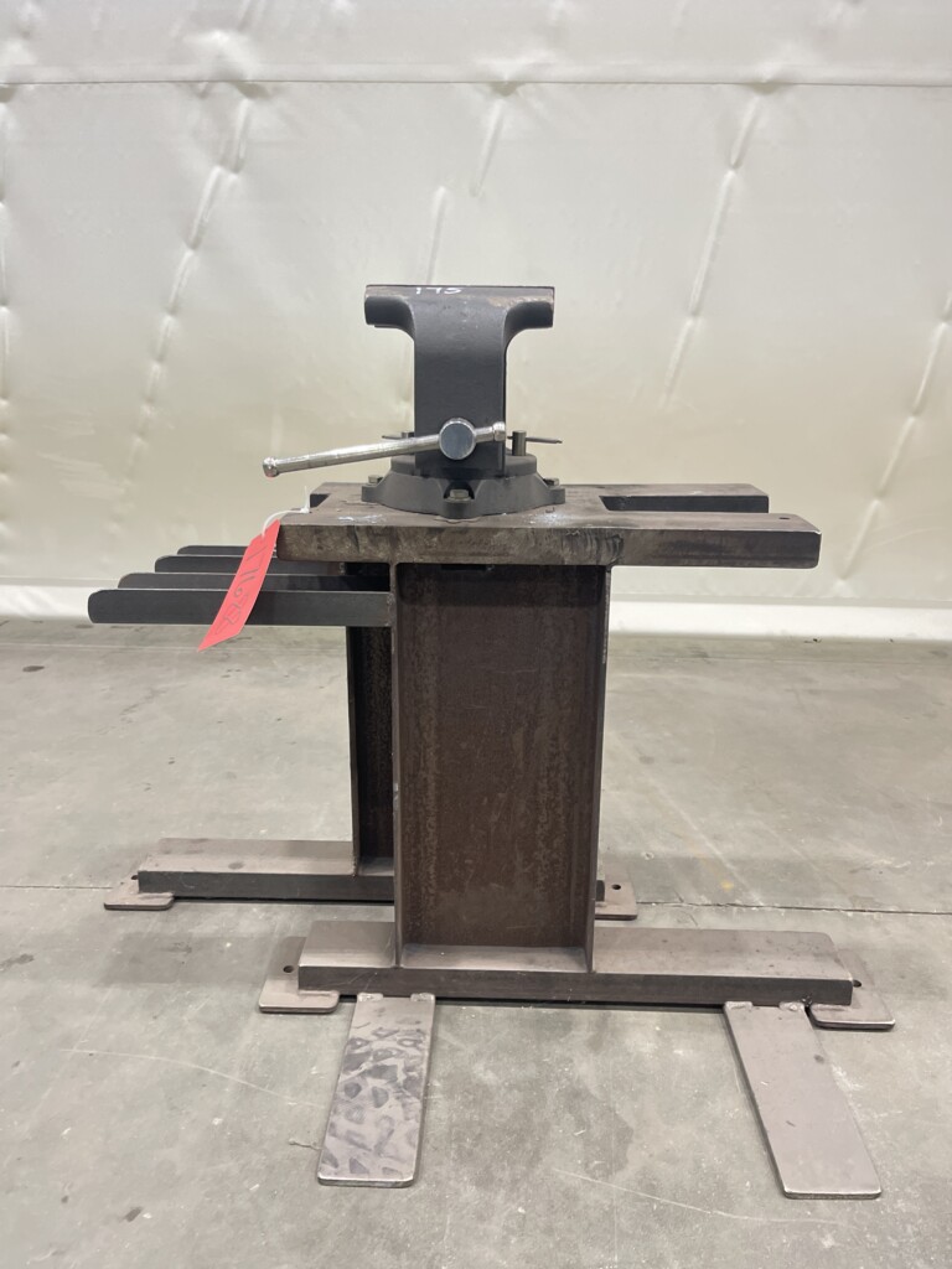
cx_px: 476
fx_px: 917
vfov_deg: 69.4
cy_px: 634
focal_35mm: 25
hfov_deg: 54.9
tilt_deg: -15.6
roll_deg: -1.4
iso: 500
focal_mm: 5.1
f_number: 1.6
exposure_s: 1/60
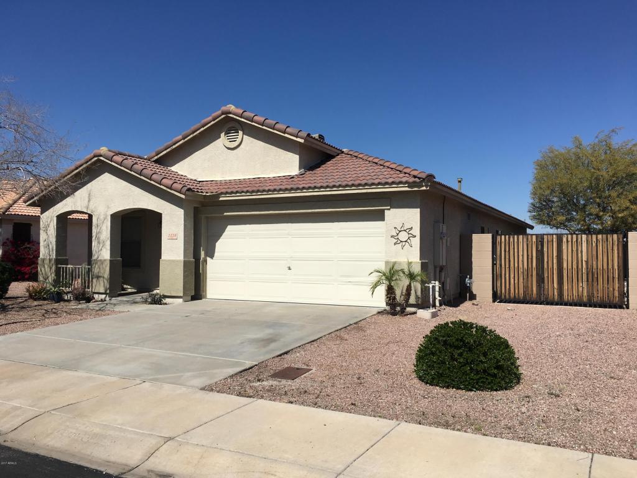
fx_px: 534
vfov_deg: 48.2
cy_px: 239
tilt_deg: +2.1
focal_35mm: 29
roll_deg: +0.1
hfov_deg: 61.7
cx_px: 318
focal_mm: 4.15
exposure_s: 1/3344
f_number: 2.2
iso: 25
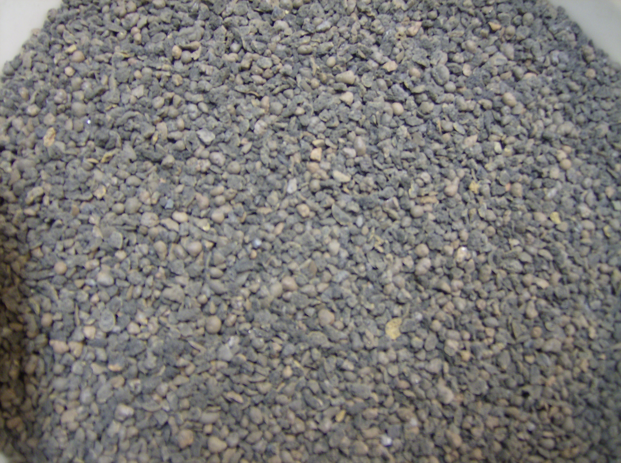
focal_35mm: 36
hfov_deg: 51.5
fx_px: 644
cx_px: 310
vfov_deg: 39.5
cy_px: 232
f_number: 2.8
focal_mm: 6
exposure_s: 1/7.23
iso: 200
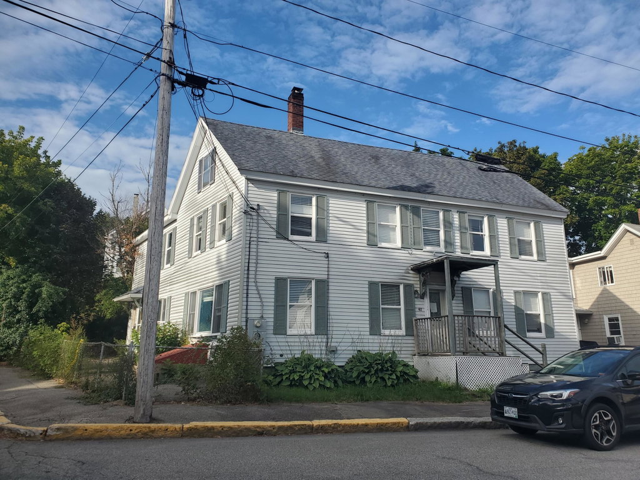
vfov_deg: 53.1
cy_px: 240
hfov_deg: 67.3
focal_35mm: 26
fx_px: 481
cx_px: 320
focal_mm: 4.3
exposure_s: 1/1255
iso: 50
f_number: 2.4
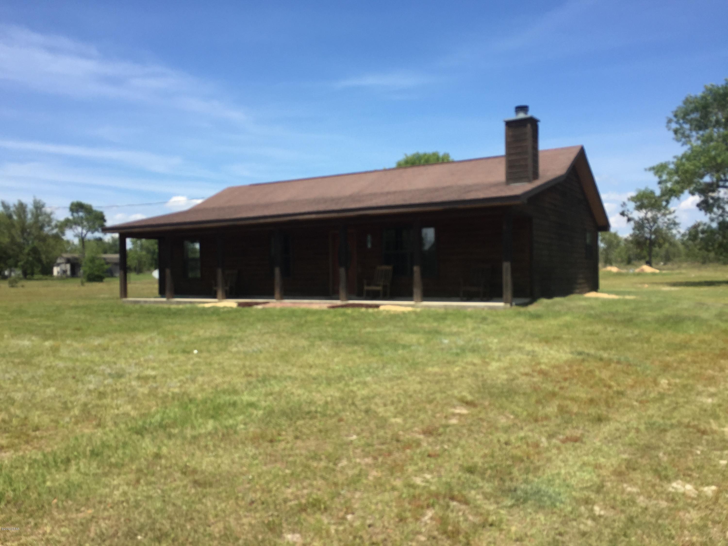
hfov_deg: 61.7
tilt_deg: +1.2
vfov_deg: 48.2
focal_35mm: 29
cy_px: 273
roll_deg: +0.4
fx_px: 610
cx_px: 364
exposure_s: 1/1799
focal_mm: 4.15
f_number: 2.2
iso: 32
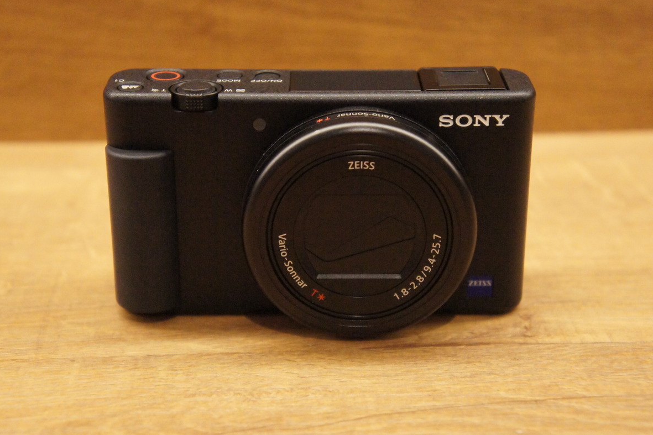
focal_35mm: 67
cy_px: 216
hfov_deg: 30.1
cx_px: 331
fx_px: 1215
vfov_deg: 20.3
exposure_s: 1/800
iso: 6400
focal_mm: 44
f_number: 5
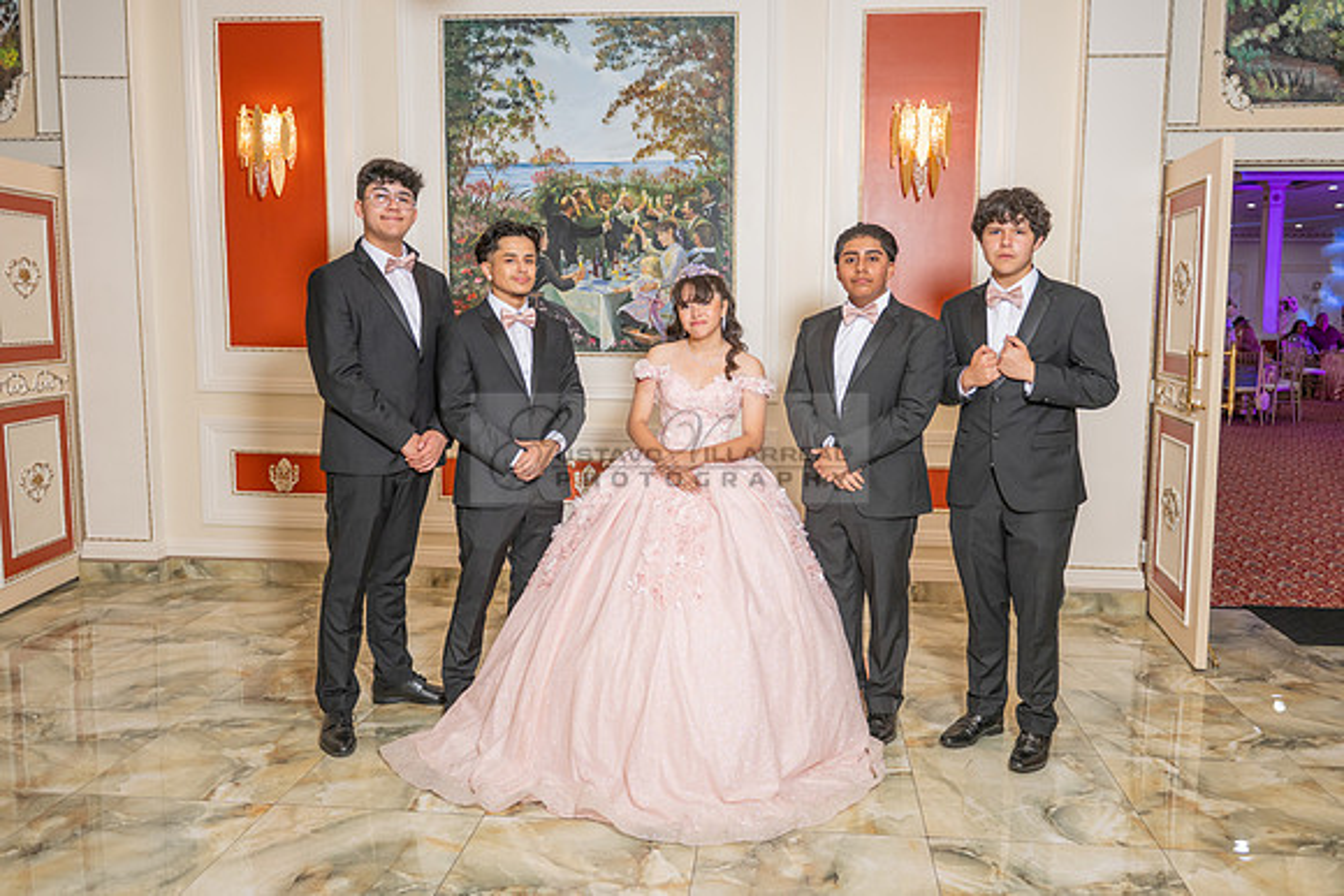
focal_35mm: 30
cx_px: 700
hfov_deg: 62.6
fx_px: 1104
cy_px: 424
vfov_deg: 44.2
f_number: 2.8
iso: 320
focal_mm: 26
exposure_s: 1/200
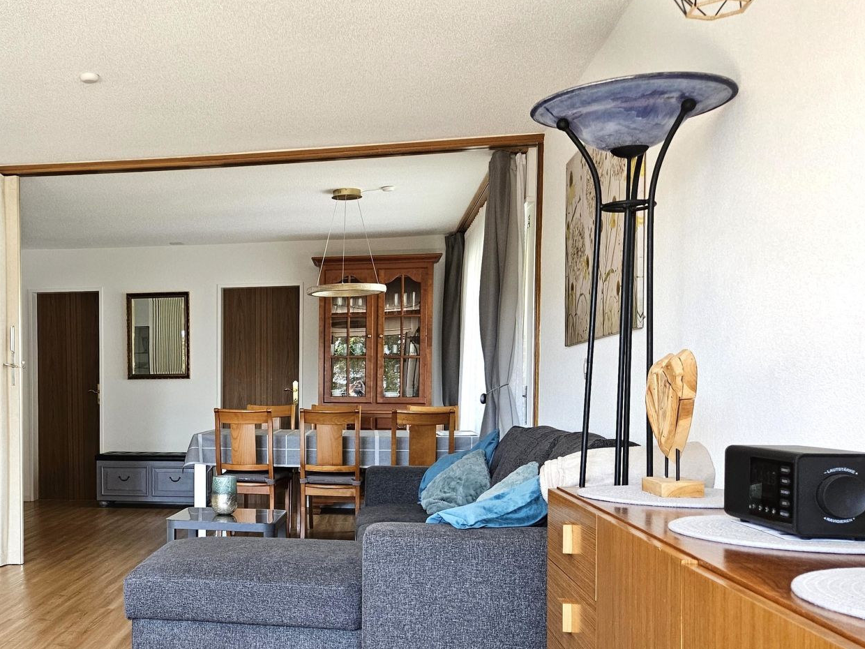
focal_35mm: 38
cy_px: 440
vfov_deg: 37.3
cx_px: 177
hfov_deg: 46.5
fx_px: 950
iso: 200
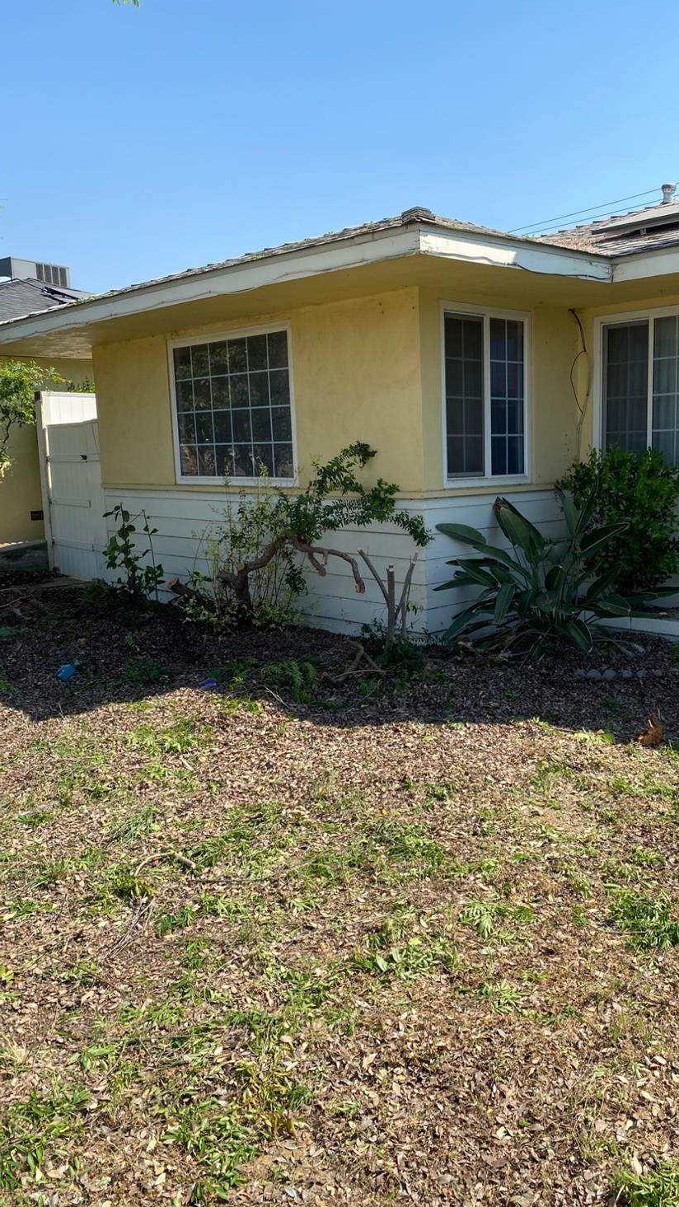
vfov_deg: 66.1
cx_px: 425
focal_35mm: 29
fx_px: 928
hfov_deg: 39.9
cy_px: 600
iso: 32
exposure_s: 1/1866
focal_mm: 4.25
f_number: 1.8
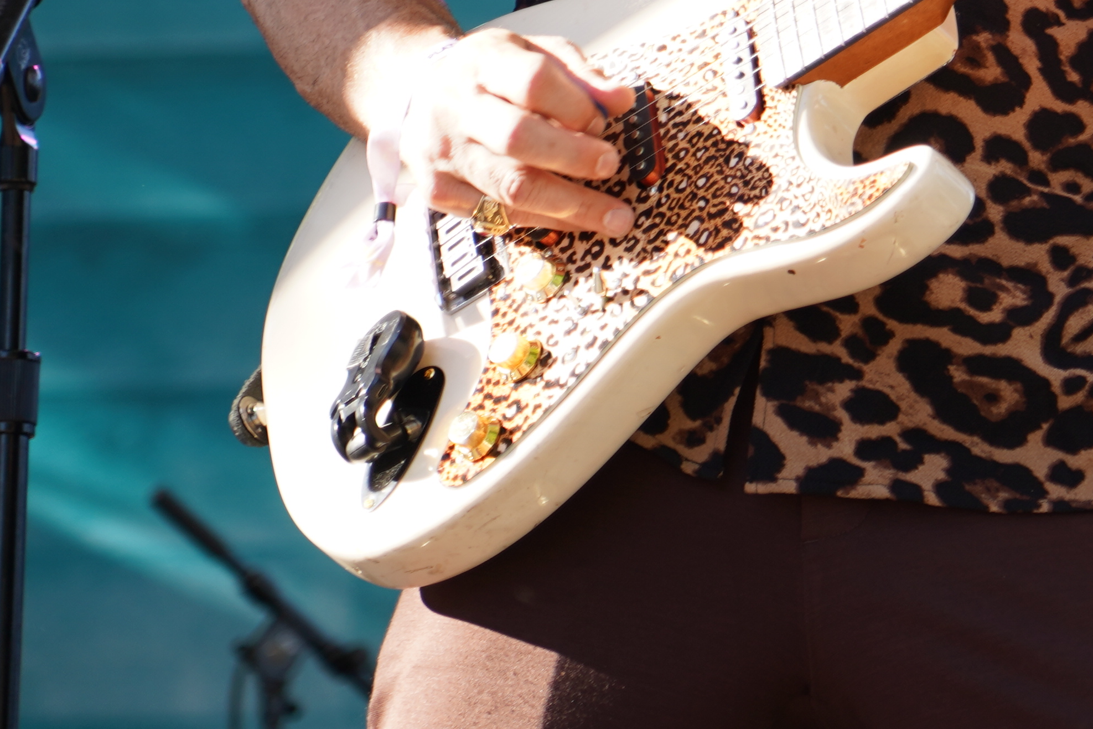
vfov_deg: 4.3
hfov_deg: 6.4
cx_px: 1543
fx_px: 9685
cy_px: -288
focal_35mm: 319
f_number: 4
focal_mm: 105
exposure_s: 1/160
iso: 160
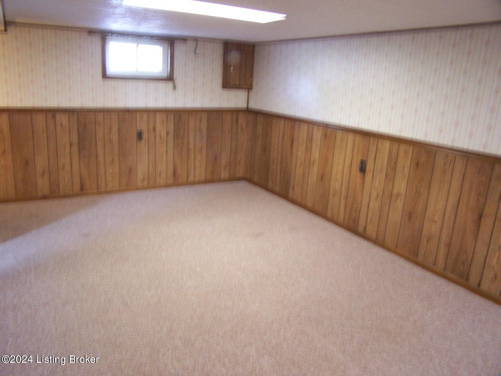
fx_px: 550
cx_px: 250
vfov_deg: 37.7
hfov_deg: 49.0
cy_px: 188
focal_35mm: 38
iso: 140
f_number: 2.8
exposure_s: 1/3
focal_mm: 6.3
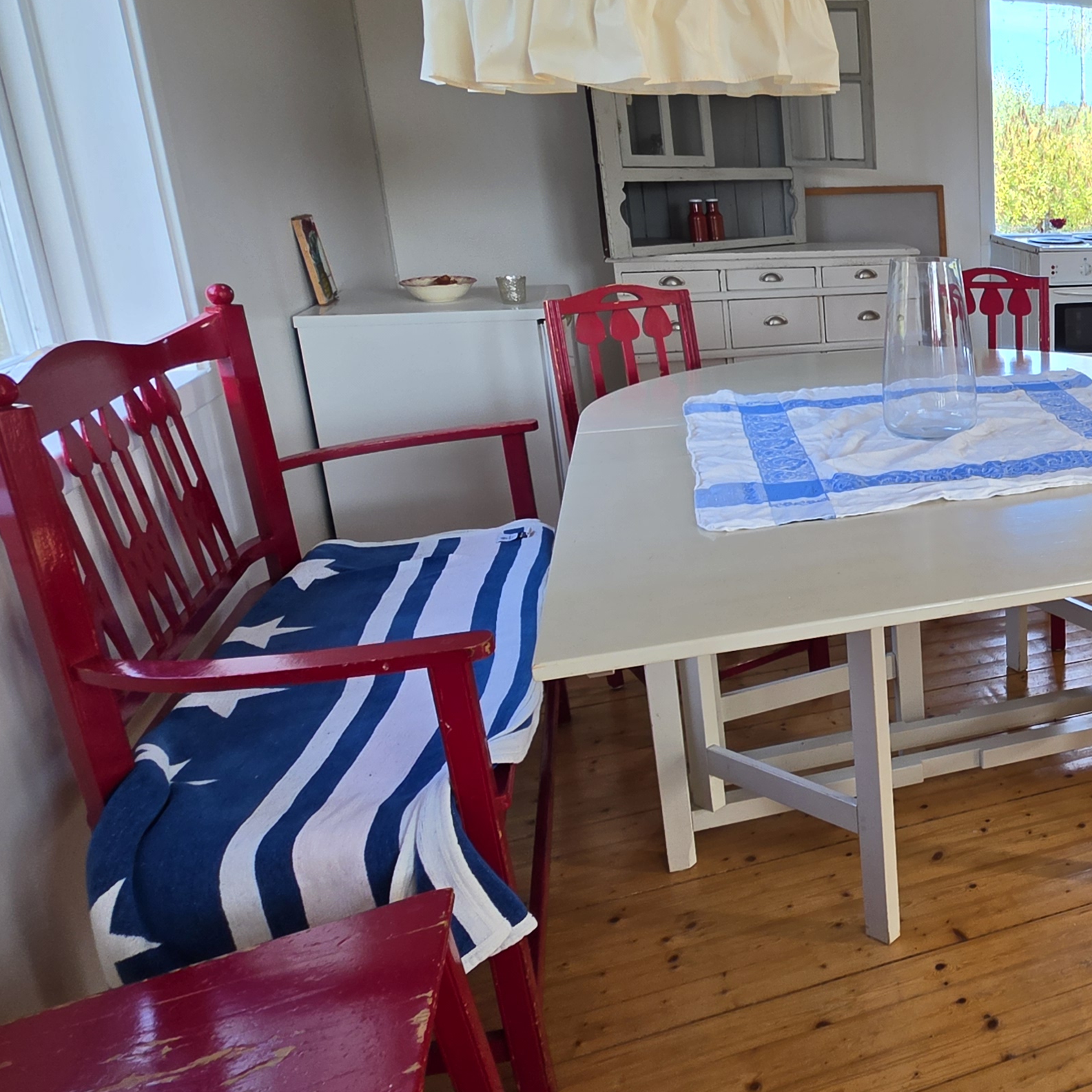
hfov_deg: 44.6
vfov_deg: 55.5
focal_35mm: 29
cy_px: 484
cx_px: 1156
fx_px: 1035
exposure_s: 1/100
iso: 32
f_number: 1.9
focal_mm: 2.2
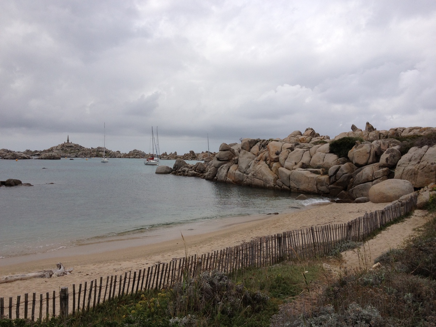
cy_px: 164
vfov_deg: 40.7
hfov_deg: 52.6
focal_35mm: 35
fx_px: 441
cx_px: 218
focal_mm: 4.28
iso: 64
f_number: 2.4
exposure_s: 1/1727
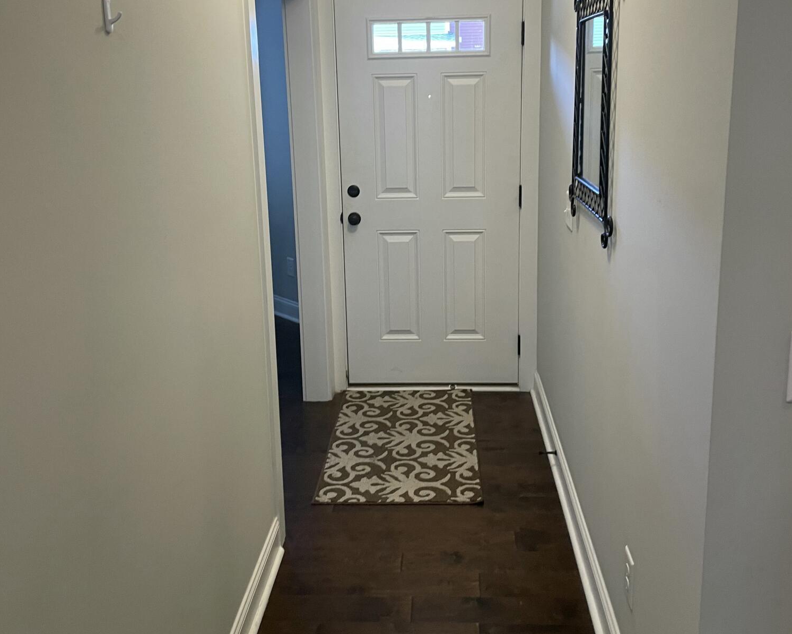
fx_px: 797
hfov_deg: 52.9
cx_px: 397
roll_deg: +1.2
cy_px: 233
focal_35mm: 34
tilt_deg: -9.0
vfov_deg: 43.0
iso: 100
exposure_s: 1/60
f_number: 1.6
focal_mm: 4.2
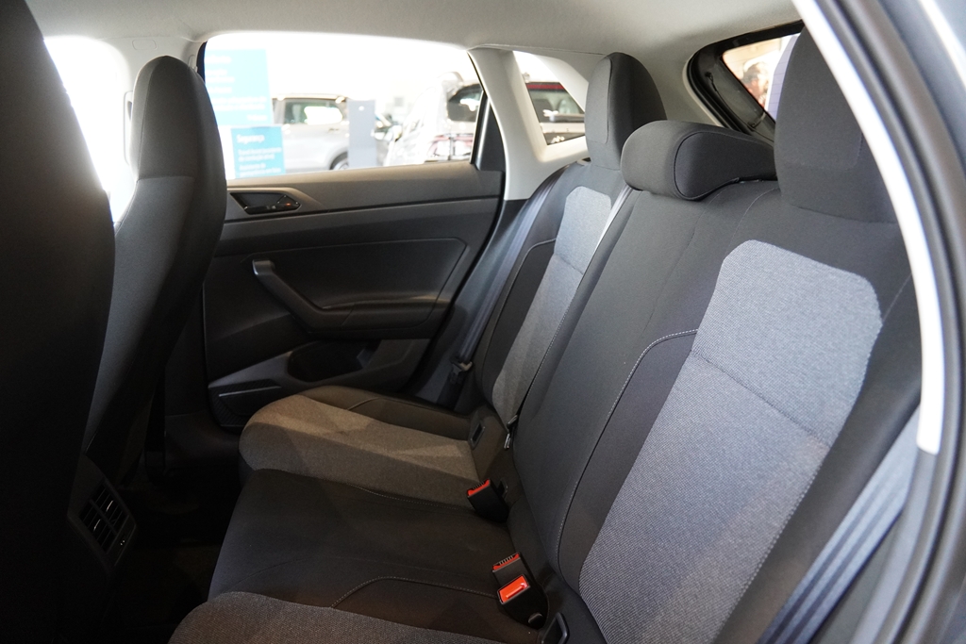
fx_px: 684
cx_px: 483
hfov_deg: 70.4
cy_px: 322
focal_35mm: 26
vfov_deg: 50.4
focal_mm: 17
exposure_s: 1/160
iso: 2500
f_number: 2.8
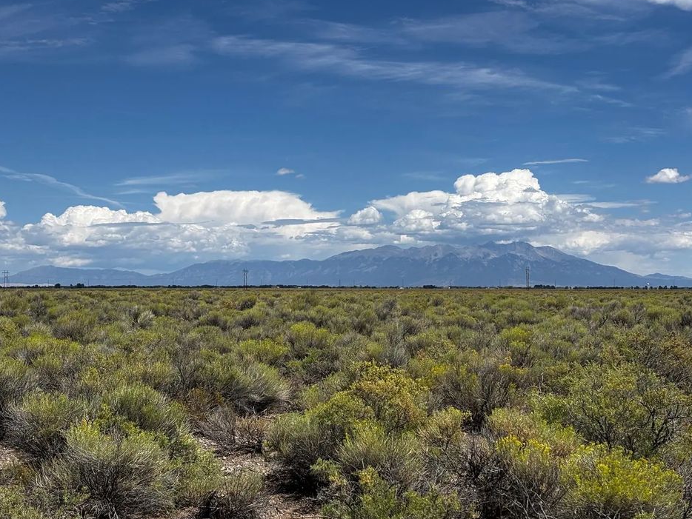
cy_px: 261
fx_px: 1140
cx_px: 330
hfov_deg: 33.8
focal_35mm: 57
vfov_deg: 25.7
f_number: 1.6
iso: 40
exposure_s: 1/4854
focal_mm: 5.96
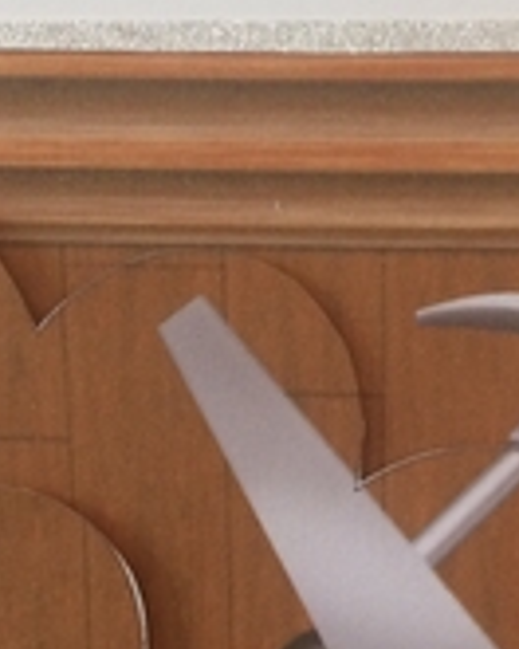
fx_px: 1478
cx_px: 387
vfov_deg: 23.5
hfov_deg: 19.8
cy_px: 677
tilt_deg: -16.5
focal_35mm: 77
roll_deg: -1.1
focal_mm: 4.15
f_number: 2.2
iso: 200
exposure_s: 1/33
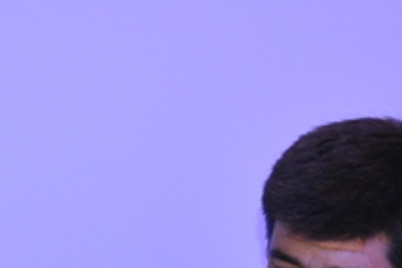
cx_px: -19
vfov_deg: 11.3
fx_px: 1261
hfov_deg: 17.6
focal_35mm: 113
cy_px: 469
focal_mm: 20
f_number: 3.5
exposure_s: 1/60
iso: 800
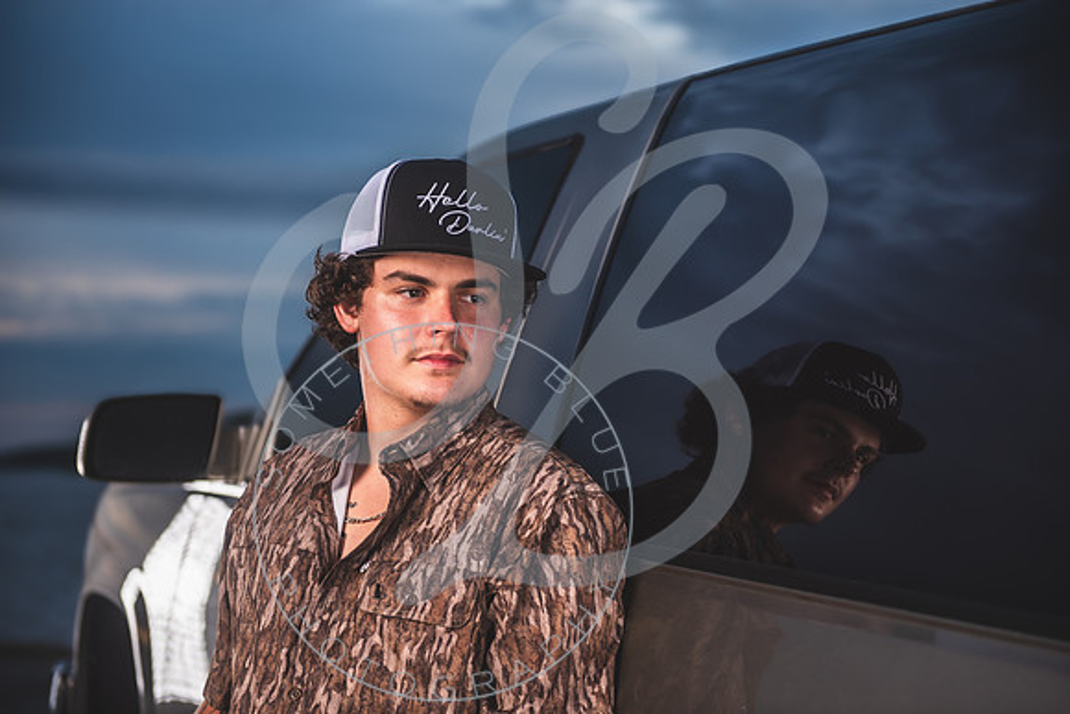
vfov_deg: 19.5
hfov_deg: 28.8
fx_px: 2081
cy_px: 357
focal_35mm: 70
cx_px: 535
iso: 100
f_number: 2.8
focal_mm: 70
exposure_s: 1/500
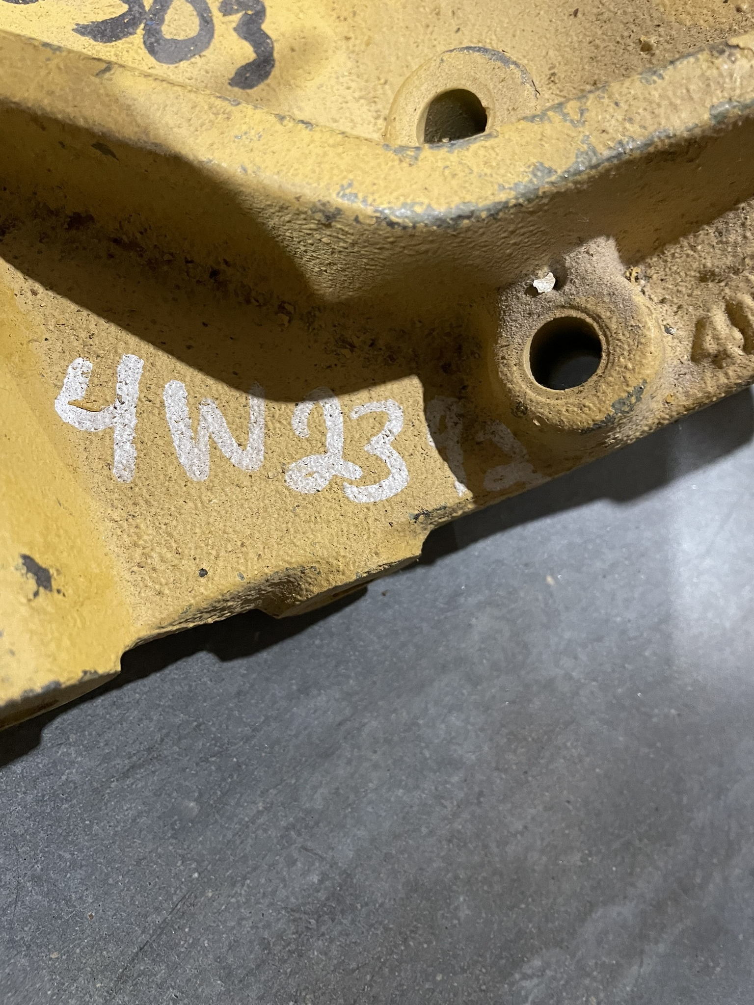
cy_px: 502
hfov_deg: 53.1
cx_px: 377
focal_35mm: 26
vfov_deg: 67.3
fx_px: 755
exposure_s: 1/40
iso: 400
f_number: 1.6
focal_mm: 4.2
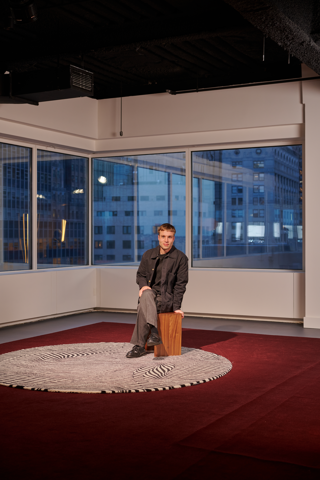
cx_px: 160
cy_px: 240
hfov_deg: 27.0
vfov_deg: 39.6
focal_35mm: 50
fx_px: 667
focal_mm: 50
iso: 400
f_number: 4
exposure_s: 1/40
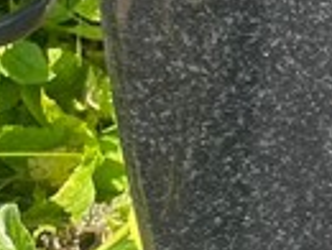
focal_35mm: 160
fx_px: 1537
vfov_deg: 9.3
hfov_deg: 10.5
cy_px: 15
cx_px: 822
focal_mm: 4.2
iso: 32
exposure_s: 1/550
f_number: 1.6
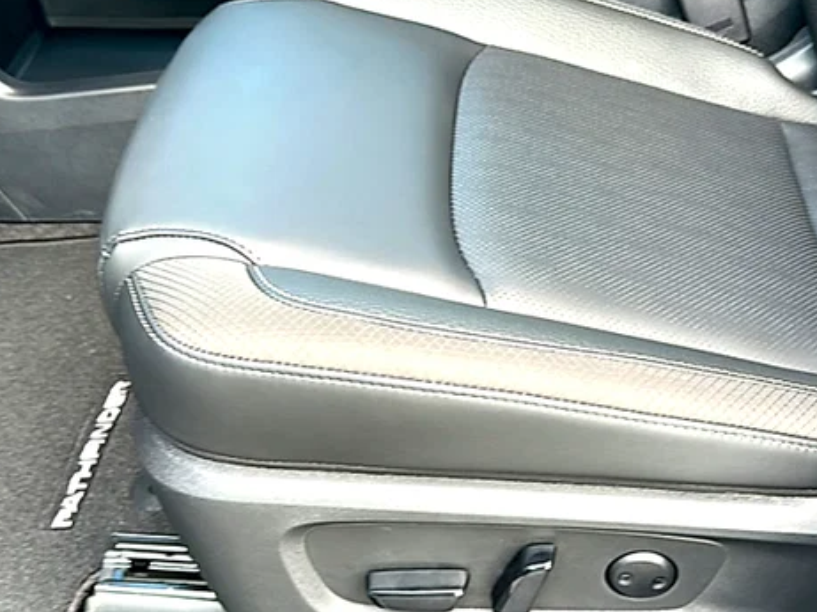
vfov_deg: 37.6
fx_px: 896
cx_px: 480
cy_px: 340
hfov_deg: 48.8
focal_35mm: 38
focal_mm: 6.86
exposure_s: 1/79
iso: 64
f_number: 1.78
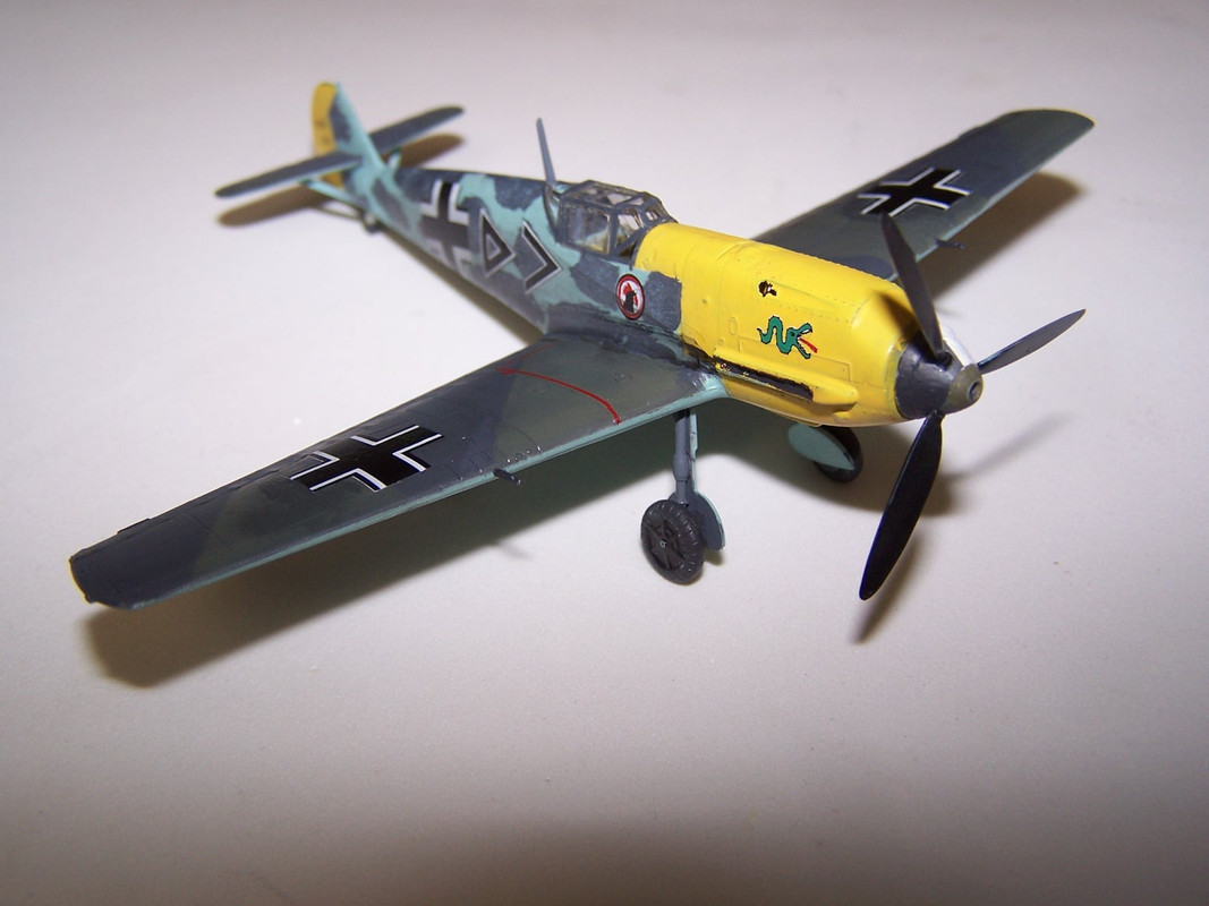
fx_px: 1327
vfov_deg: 37.7
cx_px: 604
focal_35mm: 38
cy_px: 453
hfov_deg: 49.0
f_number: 2.8
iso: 80
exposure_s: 1/60
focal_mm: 6.3
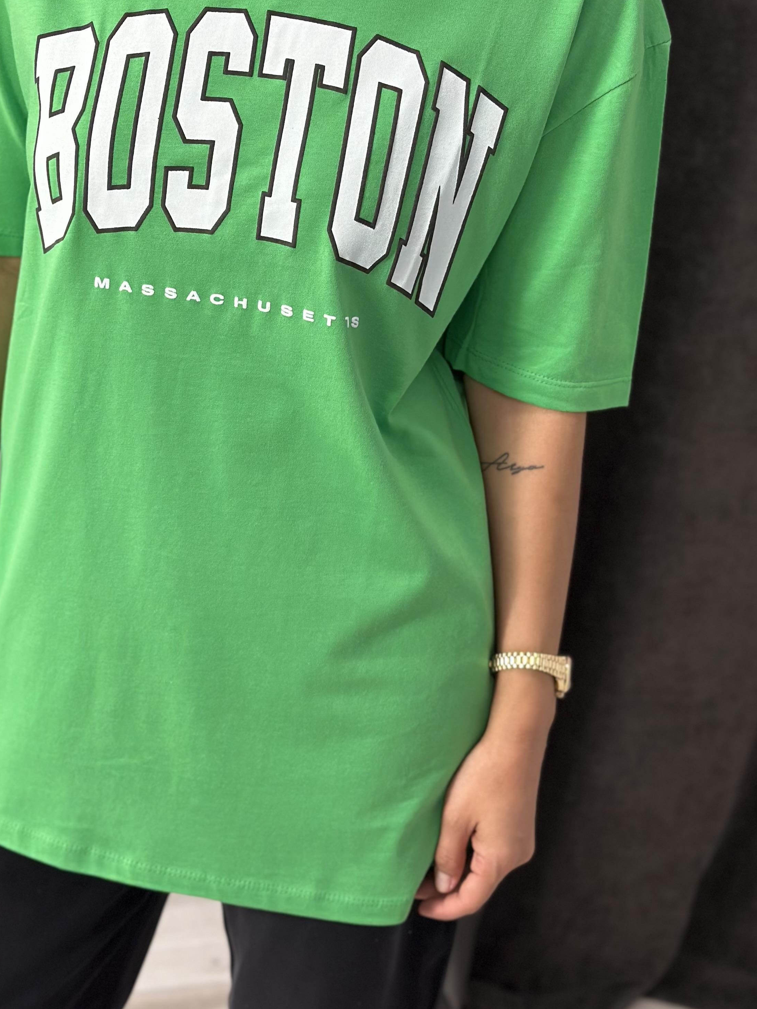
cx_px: 275
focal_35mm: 66
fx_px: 1924
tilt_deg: -23.0
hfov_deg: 22.2
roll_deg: -3.7
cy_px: 422
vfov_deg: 29.3
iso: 125
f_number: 1.78
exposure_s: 1/100
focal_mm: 6.86
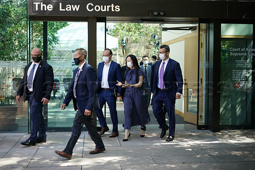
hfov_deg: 39.6
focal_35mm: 50
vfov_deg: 27.0
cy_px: 85
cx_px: 128
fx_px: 354
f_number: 2
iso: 200
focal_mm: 50
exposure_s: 1/500
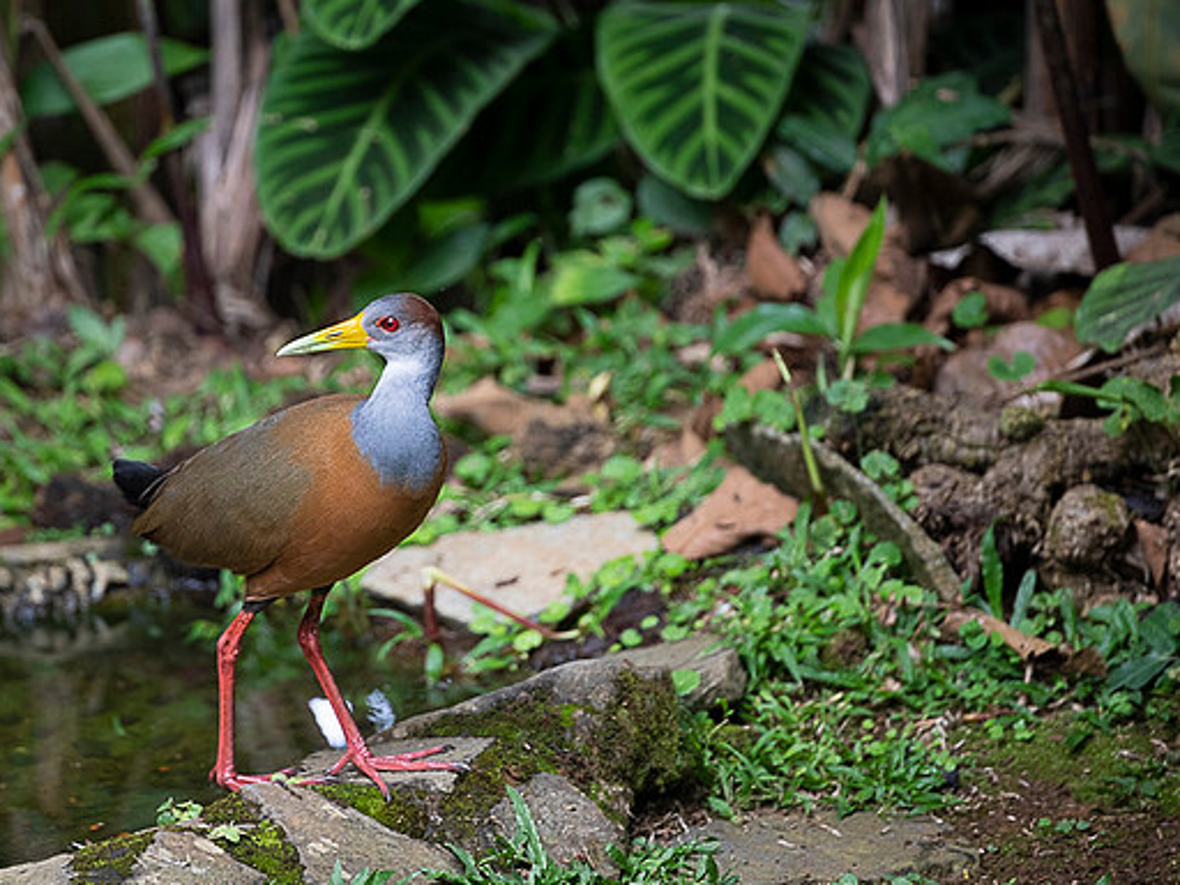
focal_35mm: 527
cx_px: 406
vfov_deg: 2.8
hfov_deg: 3.8
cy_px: 368
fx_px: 17965
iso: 1000
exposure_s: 1/640
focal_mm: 400
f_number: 4
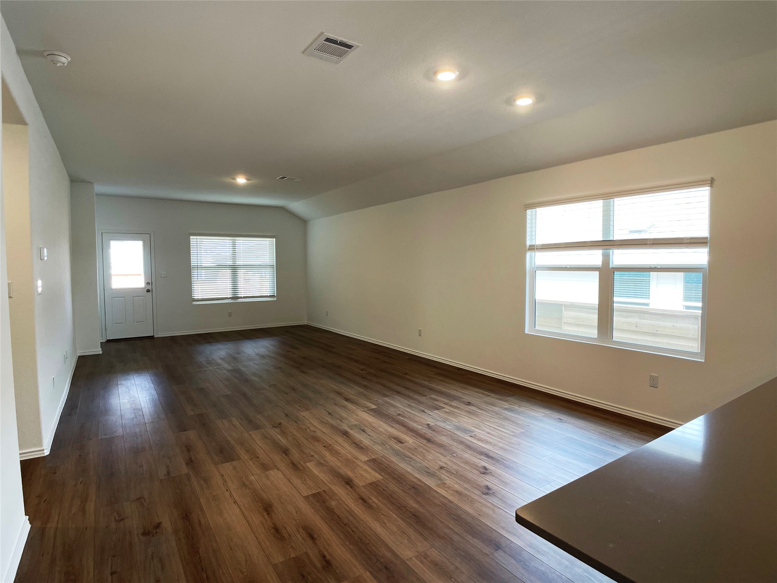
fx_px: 584
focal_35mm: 26
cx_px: 388
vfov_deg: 53.1
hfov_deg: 67.3
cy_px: 292
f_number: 1.6
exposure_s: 1/120
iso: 125
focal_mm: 4.2
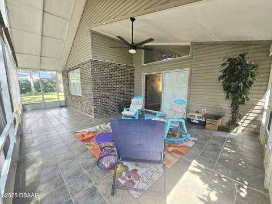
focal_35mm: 13
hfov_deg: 106.2
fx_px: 102
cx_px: 136
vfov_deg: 89.8
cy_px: 102
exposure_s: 1/101
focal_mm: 2.2
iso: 100
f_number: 2.2
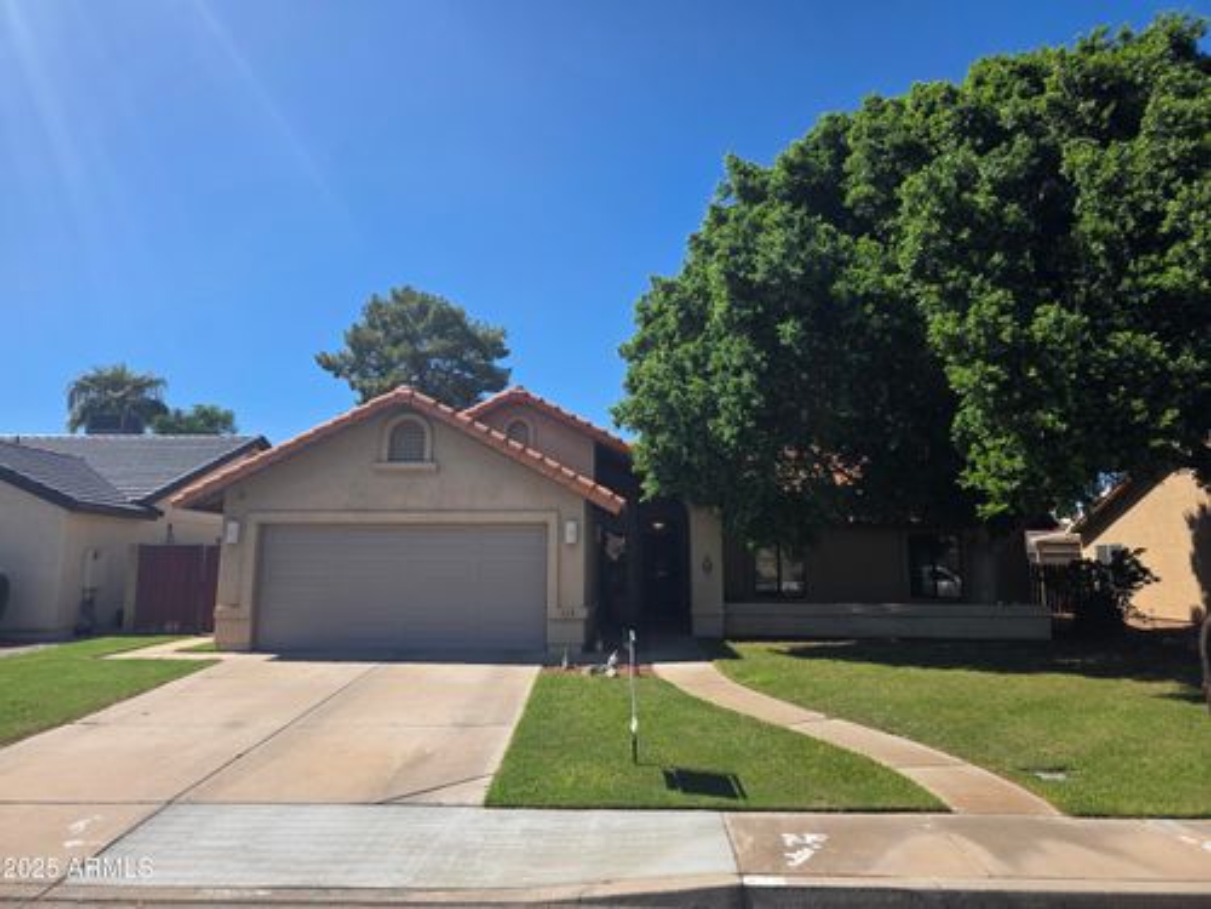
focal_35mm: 23
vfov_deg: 58.9
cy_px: 454
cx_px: 606
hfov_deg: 73.9
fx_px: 805
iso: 80
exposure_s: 1/5447
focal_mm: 6.3
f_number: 1.7
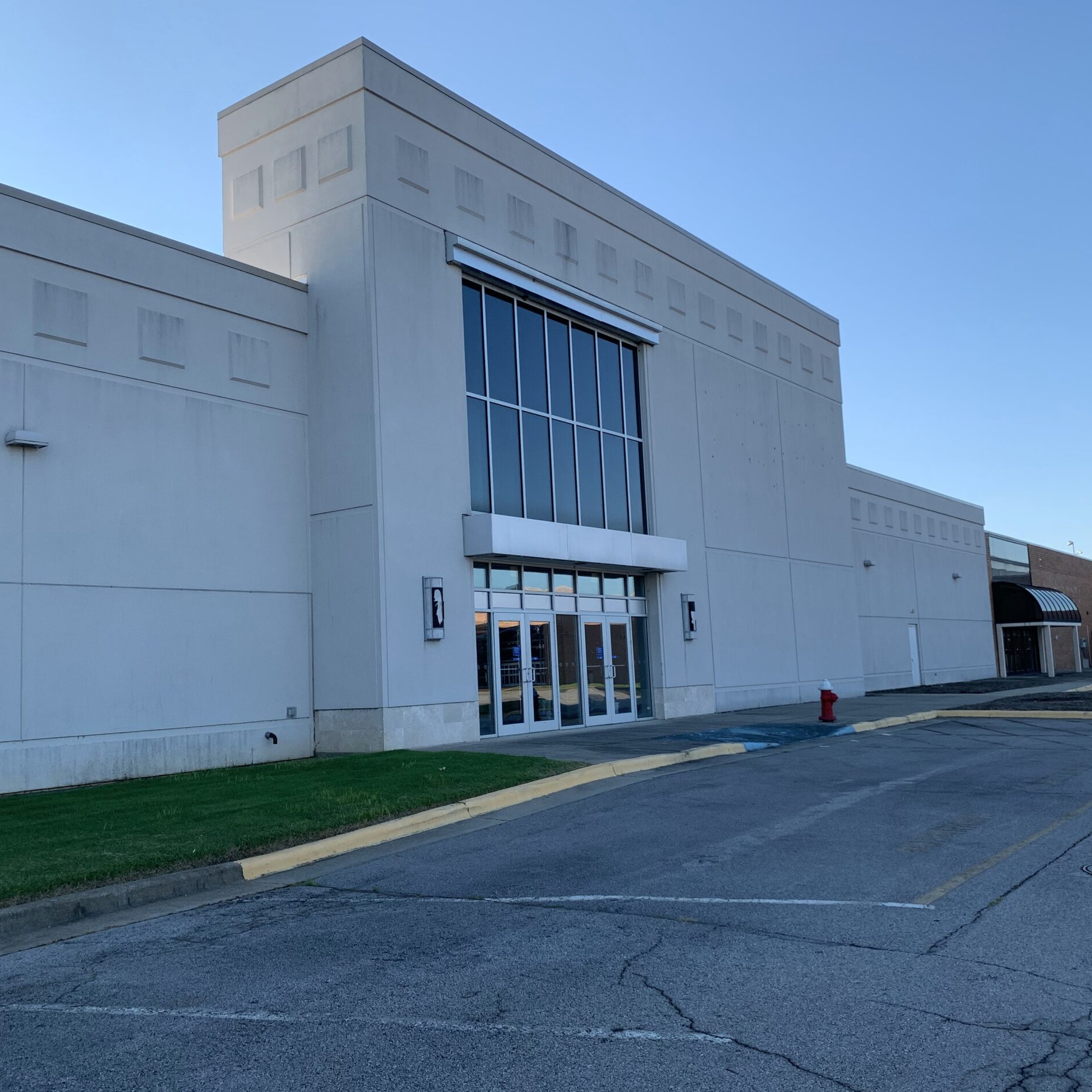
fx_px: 1106
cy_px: 541
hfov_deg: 52.5
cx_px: 546
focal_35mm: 31
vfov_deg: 52.5
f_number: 1.8
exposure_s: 1/887
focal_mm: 4.25
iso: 25
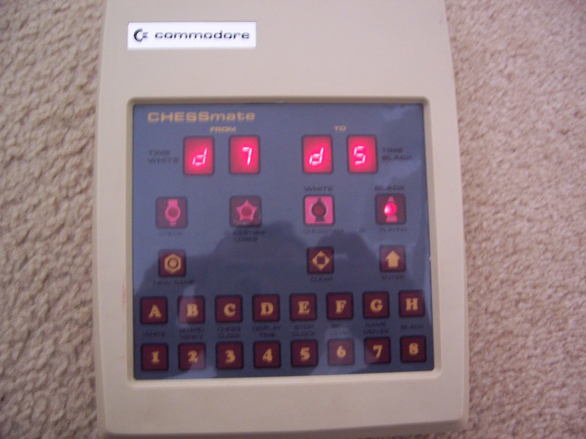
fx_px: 609
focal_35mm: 36
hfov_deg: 51.4
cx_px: 293
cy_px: 220
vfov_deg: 39.7
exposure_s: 1/3
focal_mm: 6
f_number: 3
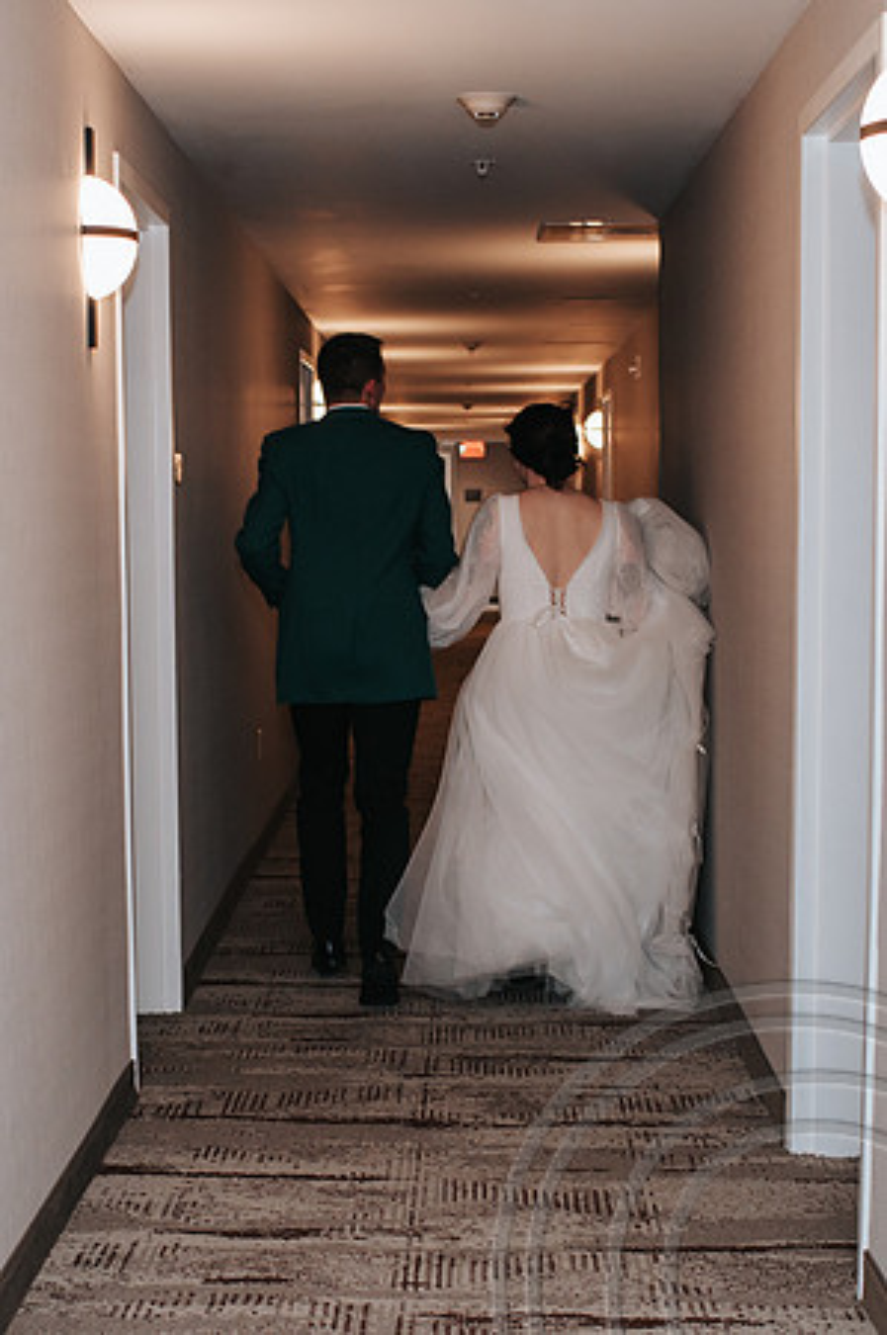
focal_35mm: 65
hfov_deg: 20.7
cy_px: 821
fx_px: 2416
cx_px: 309
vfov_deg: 30.8
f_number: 3.2
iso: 800
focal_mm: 35
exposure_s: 1/200
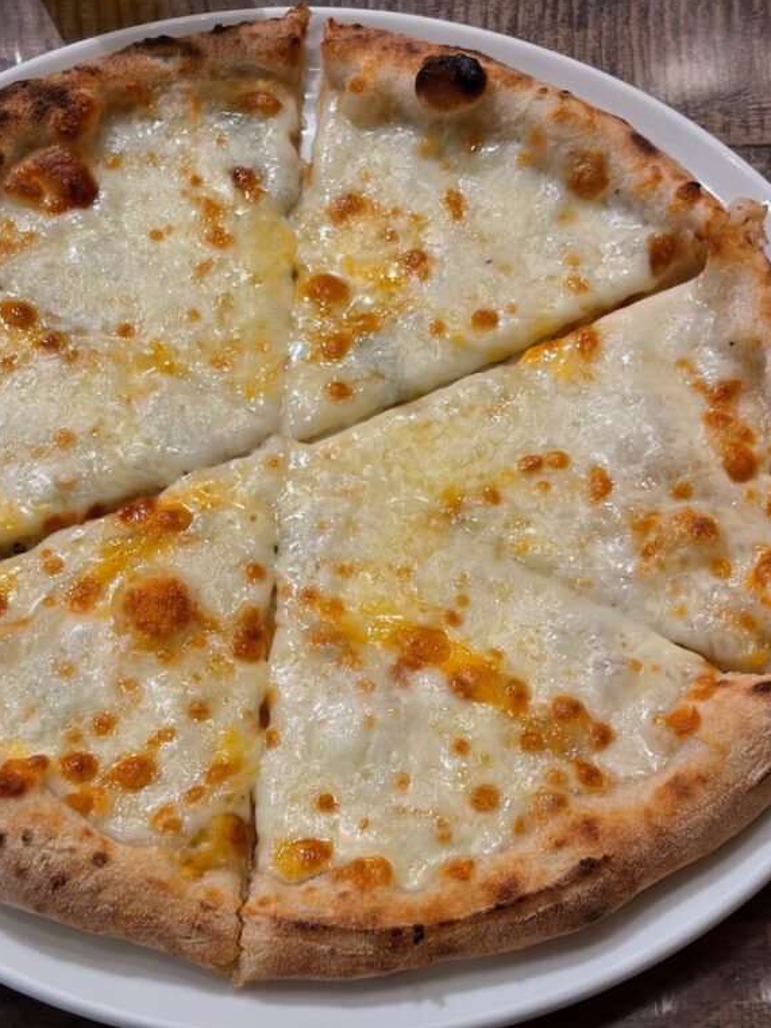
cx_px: 320
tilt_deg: -59.0
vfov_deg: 27.8
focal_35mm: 70
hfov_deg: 21.0
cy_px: 513
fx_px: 2078
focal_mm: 5.96
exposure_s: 1/50
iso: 125
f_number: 1.6
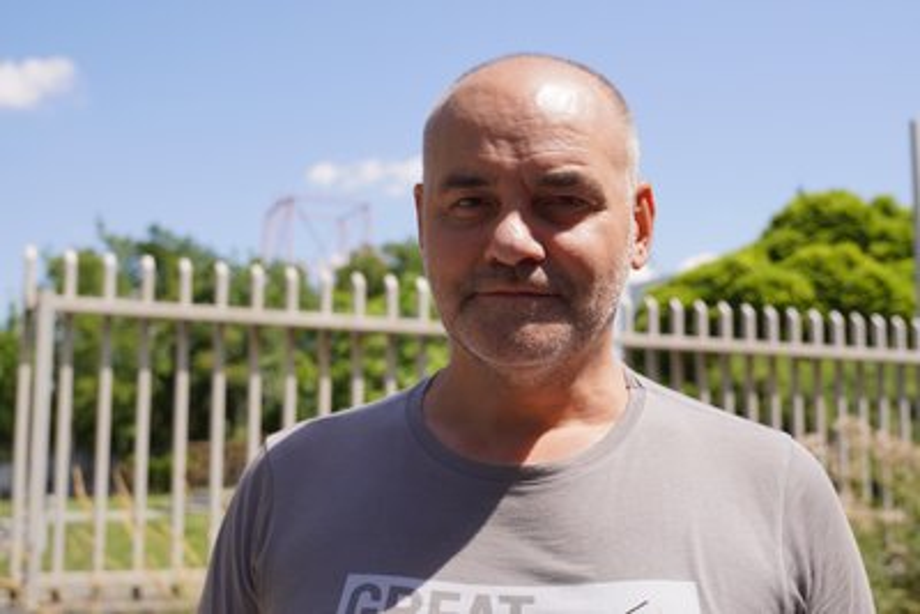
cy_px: 307
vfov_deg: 28.1
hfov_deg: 41.1
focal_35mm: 48
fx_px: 1227
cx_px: 460
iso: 100
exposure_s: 1/640
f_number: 4.5
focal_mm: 32
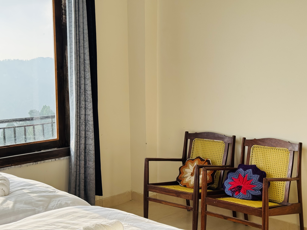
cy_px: 115
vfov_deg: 30.3
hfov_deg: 39.7
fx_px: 426
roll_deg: +0.9
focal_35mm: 48
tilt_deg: -5.3
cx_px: 154
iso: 64
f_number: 1.78
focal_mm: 6.76
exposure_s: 1/707
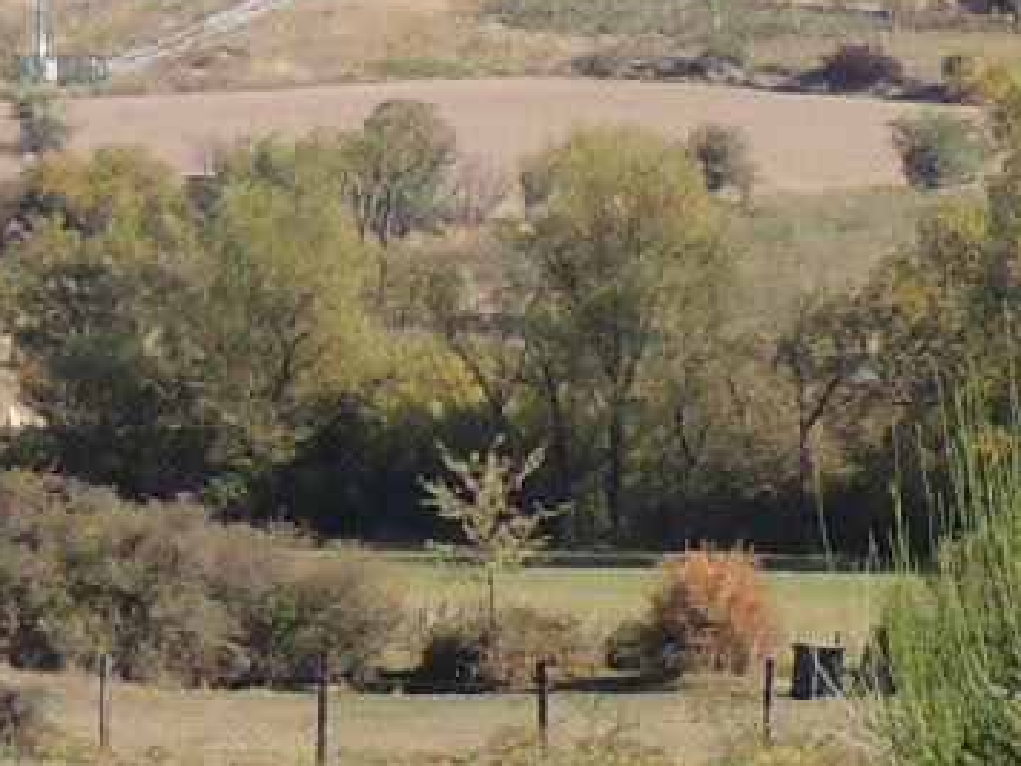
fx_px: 11297
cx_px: 2314
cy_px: 390
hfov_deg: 5.0
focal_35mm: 383
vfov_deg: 3.9
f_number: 3.7
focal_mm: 10.7
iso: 100
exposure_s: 1/640
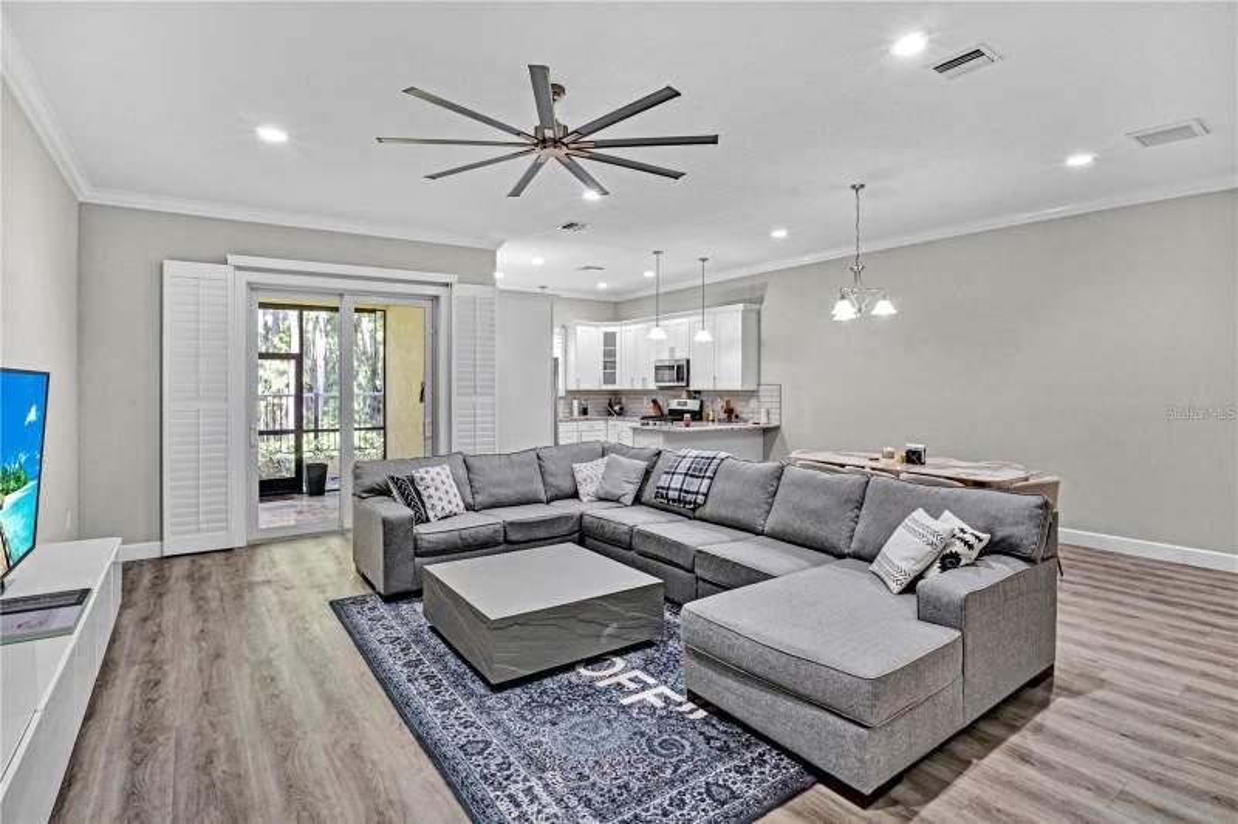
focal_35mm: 16
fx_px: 567
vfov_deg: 72.0
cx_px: 619
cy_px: 412
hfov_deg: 95.0
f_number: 16
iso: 320
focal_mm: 11
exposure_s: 1/3.33
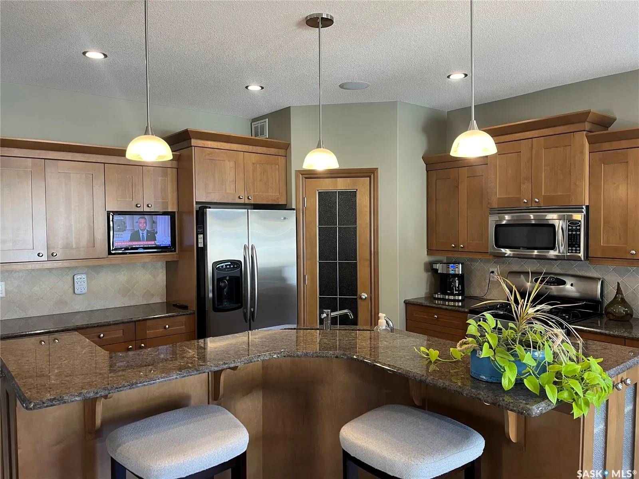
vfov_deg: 53.1
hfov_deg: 67.3
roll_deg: +0.1
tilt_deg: -2.0
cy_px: 240
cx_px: 320
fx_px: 480
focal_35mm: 26
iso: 100
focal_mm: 5.1
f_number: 1.6
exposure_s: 1/60
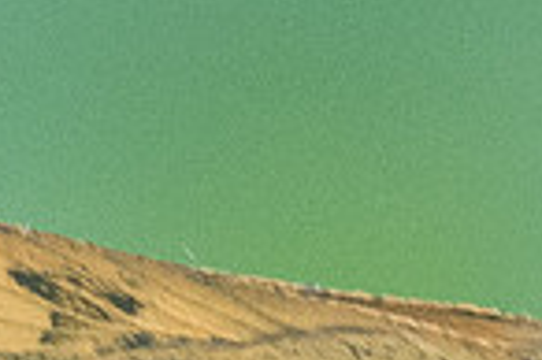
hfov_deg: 0.7
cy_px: 508
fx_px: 42559
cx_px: 773
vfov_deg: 0.5
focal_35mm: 2830
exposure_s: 1/320
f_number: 6.3
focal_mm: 150
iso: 800
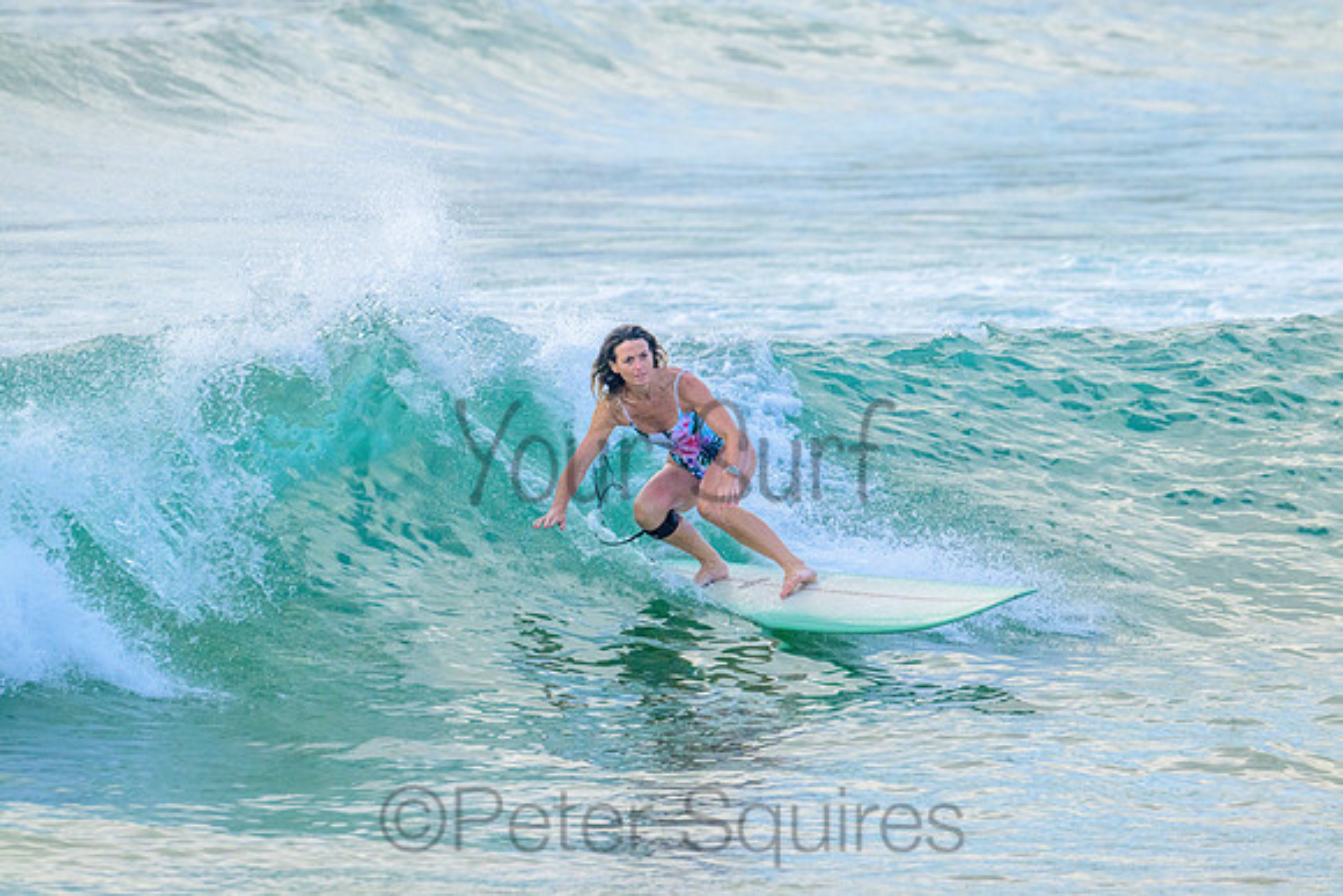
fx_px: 19029
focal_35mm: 510
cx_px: 672
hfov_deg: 4.0
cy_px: 448
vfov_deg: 2.7
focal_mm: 510
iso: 2200
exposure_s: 1/2000
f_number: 10
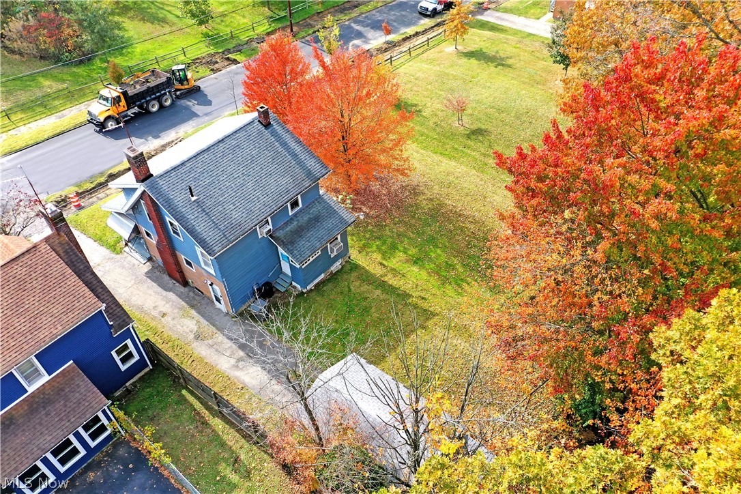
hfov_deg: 65.5
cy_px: 247
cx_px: 370
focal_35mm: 28
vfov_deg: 46.4
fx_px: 576
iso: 100
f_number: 5
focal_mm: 10.26
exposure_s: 1/200
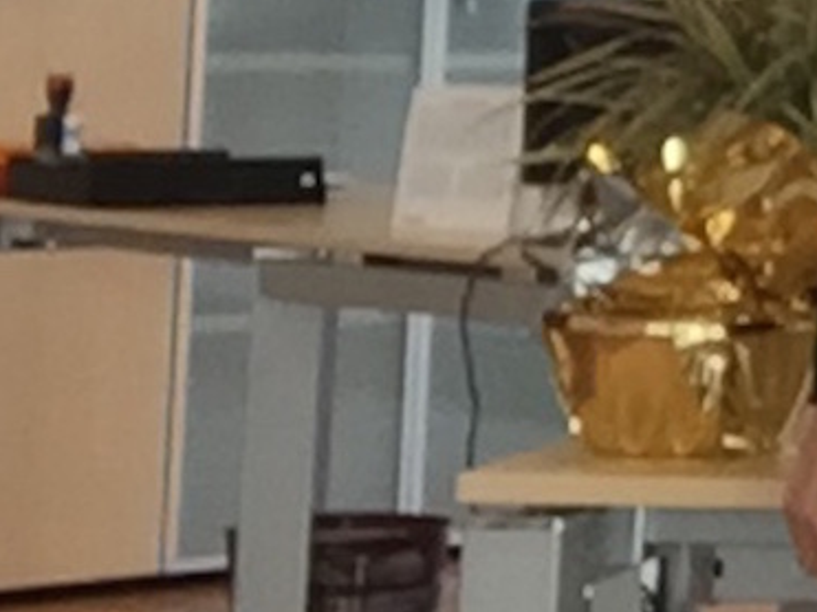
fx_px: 3940
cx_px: 1863
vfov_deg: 8.6
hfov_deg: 10.4
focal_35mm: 167
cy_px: -429
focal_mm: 2.65
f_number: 2.2
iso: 32
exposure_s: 1/100
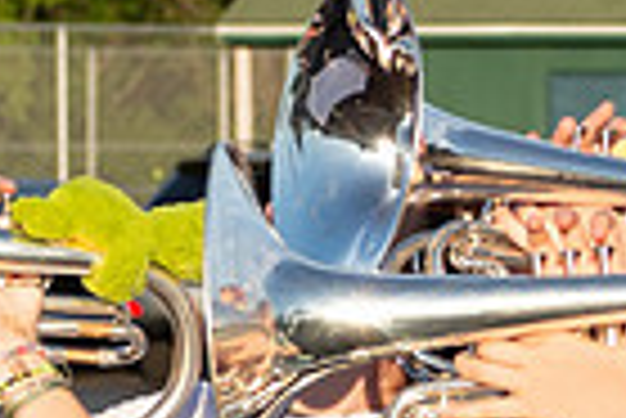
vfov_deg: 3.0
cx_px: 1395
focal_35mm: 462
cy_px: 272
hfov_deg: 4.4
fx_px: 8042
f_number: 6.3
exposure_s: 1/4000
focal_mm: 70
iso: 1250
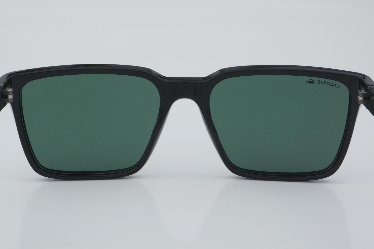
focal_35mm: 82
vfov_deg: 16.6
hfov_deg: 24.6
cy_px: 124
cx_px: 187
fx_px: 857
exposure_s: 1/4
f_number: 32
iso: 100
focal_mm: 55
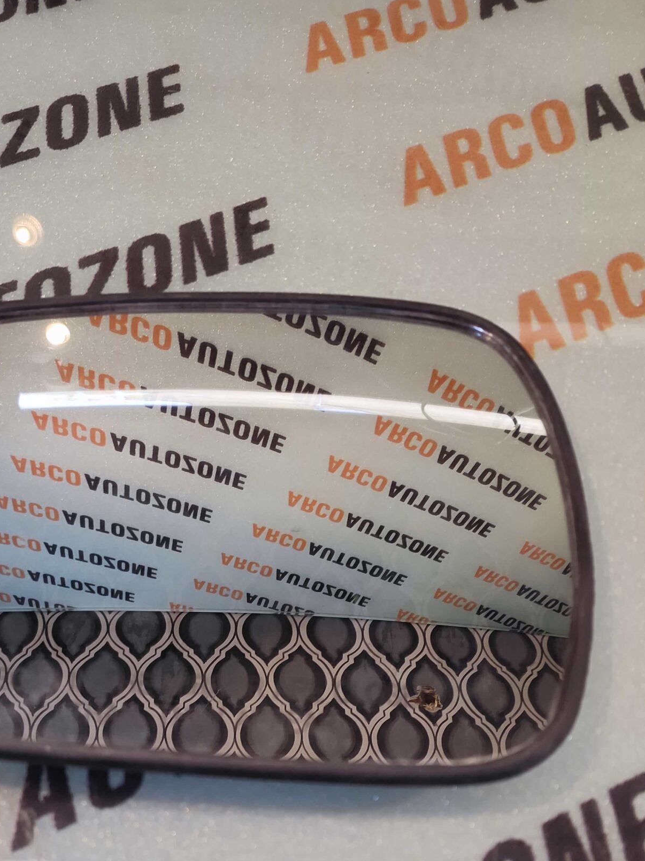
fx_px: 672
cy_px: 597
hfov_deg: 50.9
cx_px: 249
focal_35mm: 27
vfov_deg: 63.1
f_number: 1.79
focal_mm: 4.74
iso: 83
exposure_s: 1/33
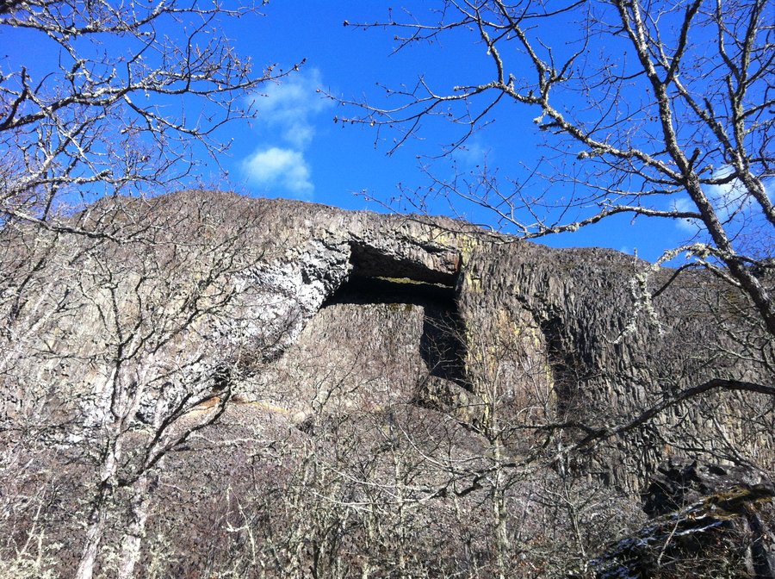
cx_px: 388
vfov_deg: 40.6
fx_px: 782
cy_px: 290
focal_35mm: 35
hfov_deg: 52.7
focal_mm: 3.85
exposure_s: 1/754
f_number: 2.8
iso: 80
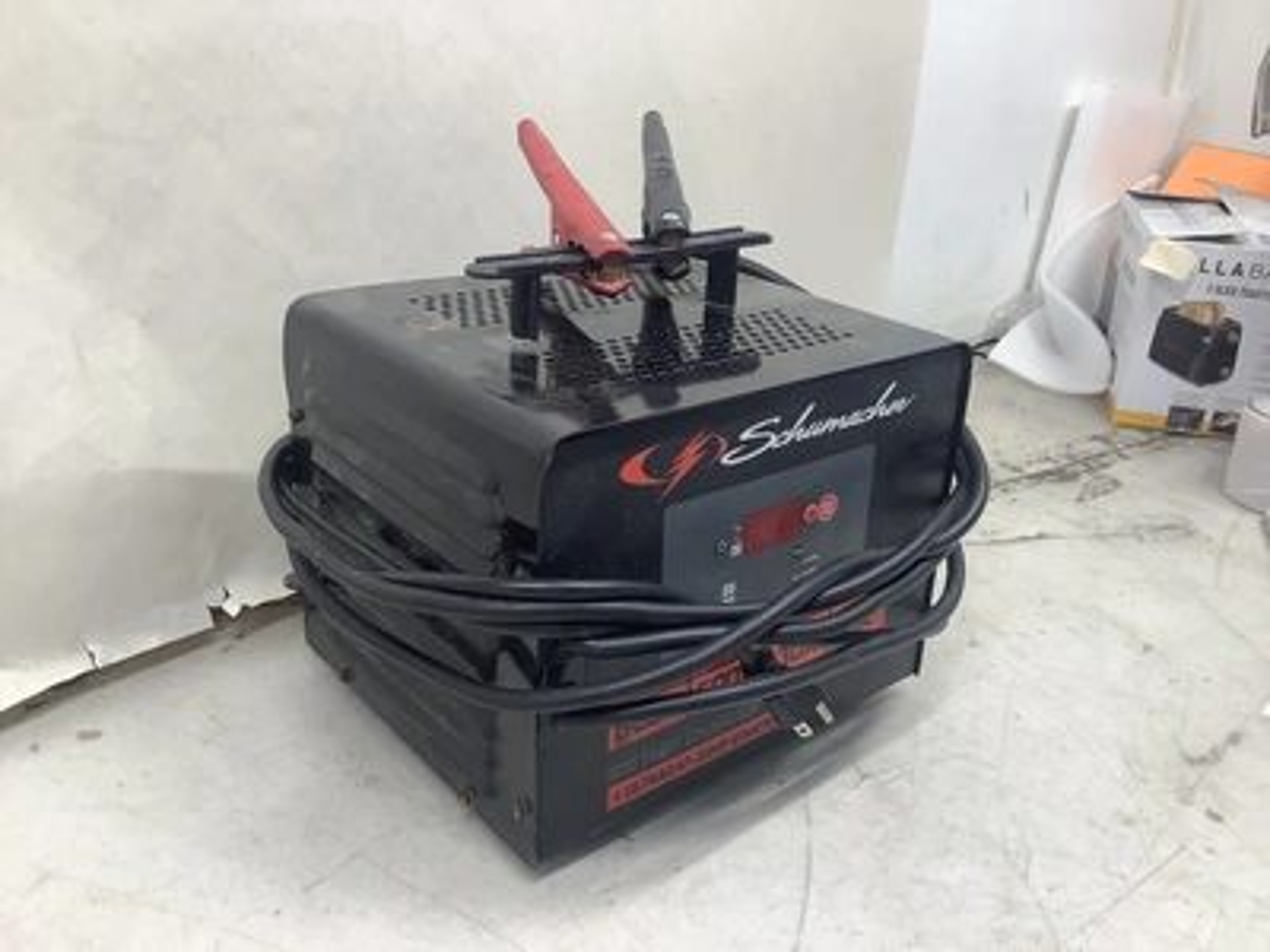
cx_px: 635
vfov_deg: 45.4
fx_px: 1137
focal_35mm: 31
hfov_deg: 58.4
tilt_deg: -22.7
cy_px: 476
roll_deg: -1.7
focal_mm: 3.3
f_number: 2.4
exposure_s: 1/60
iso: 64
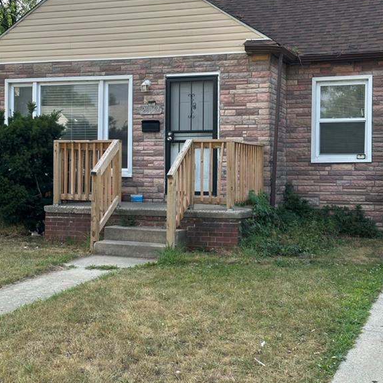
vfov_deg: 30.0
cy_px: 161
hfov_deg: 30.0
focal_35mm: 57
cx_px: 192
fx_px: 714
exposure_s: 1/1242
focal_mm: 6.86
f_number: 1.78
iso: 64
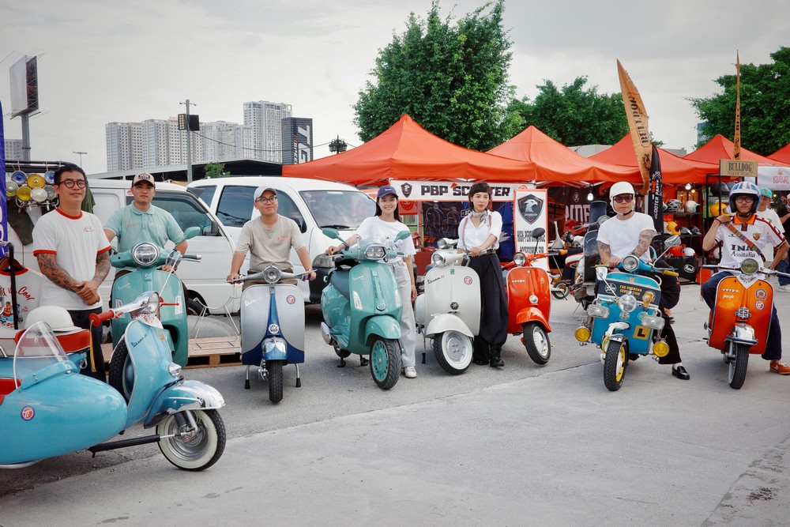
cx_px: 395
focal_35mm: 40
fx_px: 878
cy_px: 264
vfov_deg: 33.4
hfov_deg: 48.5
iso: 320
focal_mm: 26
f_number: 8
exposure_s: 1/200
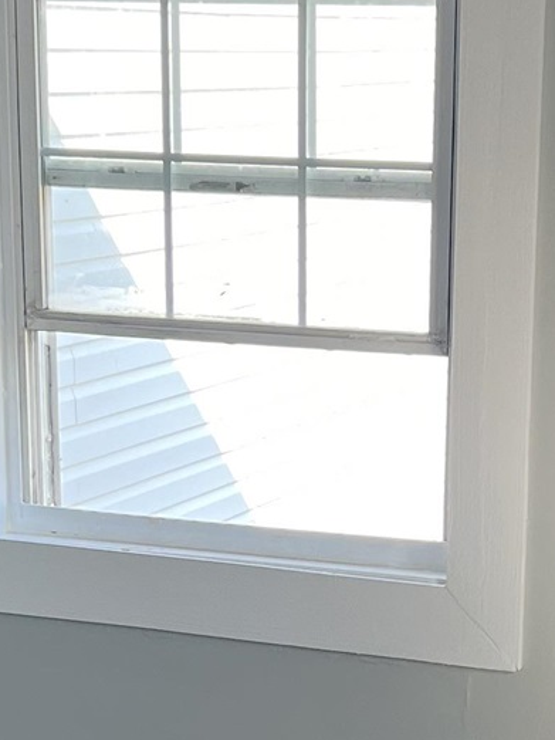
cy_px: 768
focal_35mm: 115
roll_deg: -1.8
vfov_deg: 16.7
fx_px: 2457
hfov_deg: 12.9
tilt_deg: -13.1
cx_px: 392
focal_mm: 5.7
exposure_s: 1/282
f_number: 1.5
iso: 40
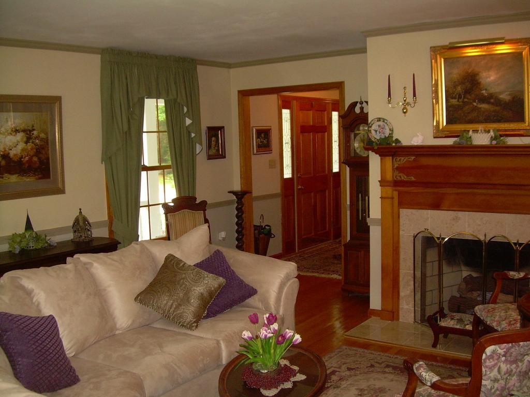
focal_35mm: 38
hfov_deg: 49.0
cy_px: 198
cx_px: 265
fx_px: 582
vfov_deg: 37.7
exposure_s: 1/60
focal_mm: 6.3
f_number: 2.8
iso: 200
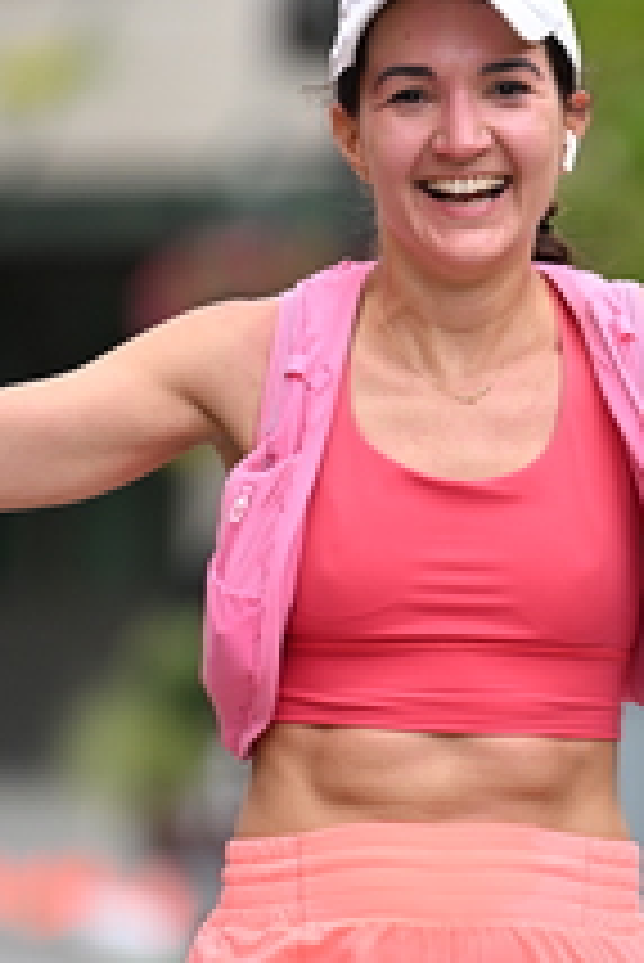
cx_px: 448
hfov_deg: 2.7
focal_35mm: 515
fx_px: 13796
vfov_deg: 4.0
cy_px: 464
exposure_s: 1/2000
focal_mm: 200
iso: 640
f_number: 2.8
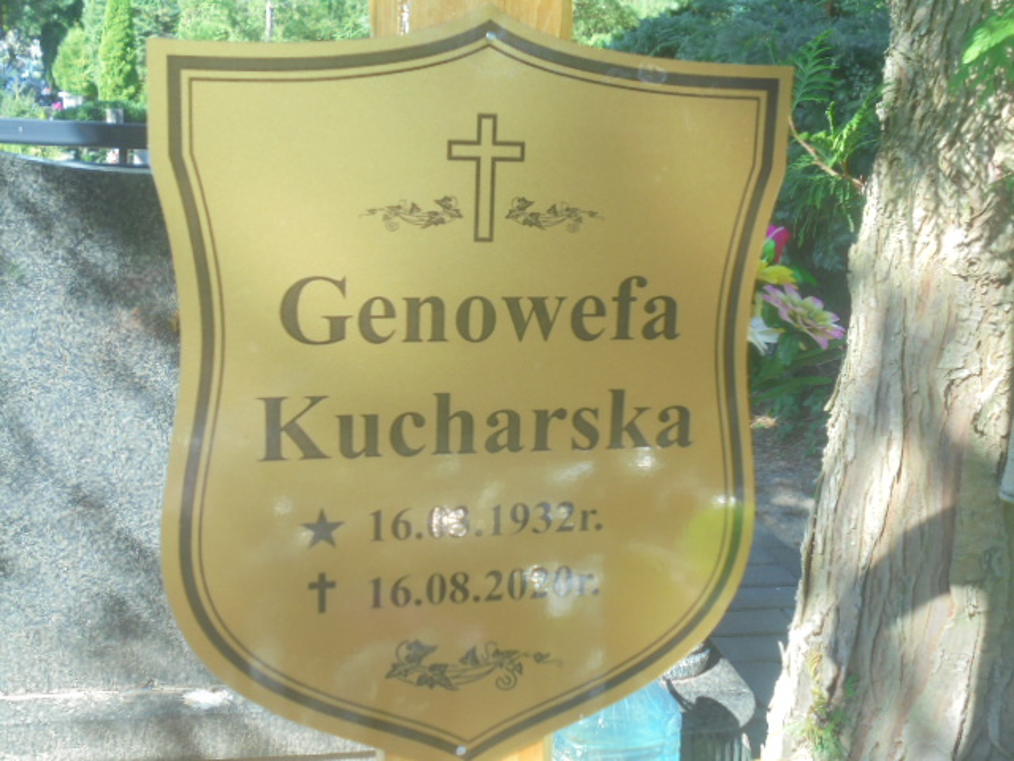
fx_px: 1260
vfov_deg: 33.6
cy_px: 380
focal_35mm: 43
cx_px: 507
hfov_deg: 43.9
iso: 100
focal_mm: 7.8
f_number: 4.5
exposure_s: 1/60
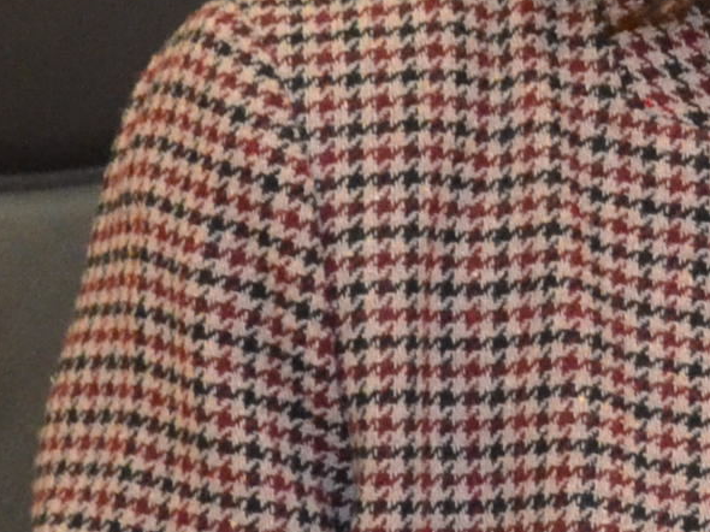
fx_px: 7278
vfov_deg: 4.2
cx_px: 1264
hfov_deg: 5.5
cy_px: 59
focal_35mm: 355
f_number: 5.3
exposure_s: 1/60
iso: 1800
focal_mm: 42
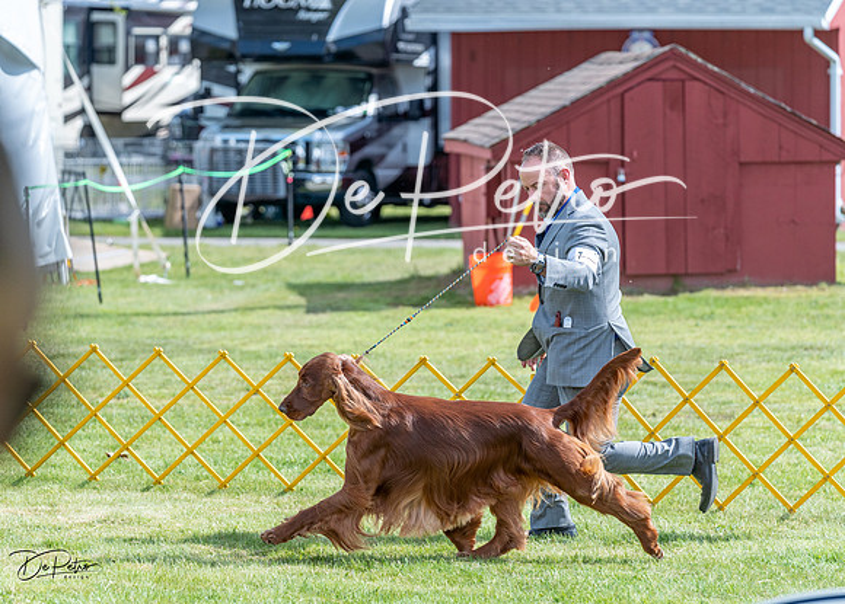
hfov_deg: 11.9
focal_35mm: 169
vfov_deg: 8.5
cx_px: 409
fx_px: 4052
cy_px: 318
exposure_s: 1/1600
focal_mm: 147
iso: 400
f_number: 4.5
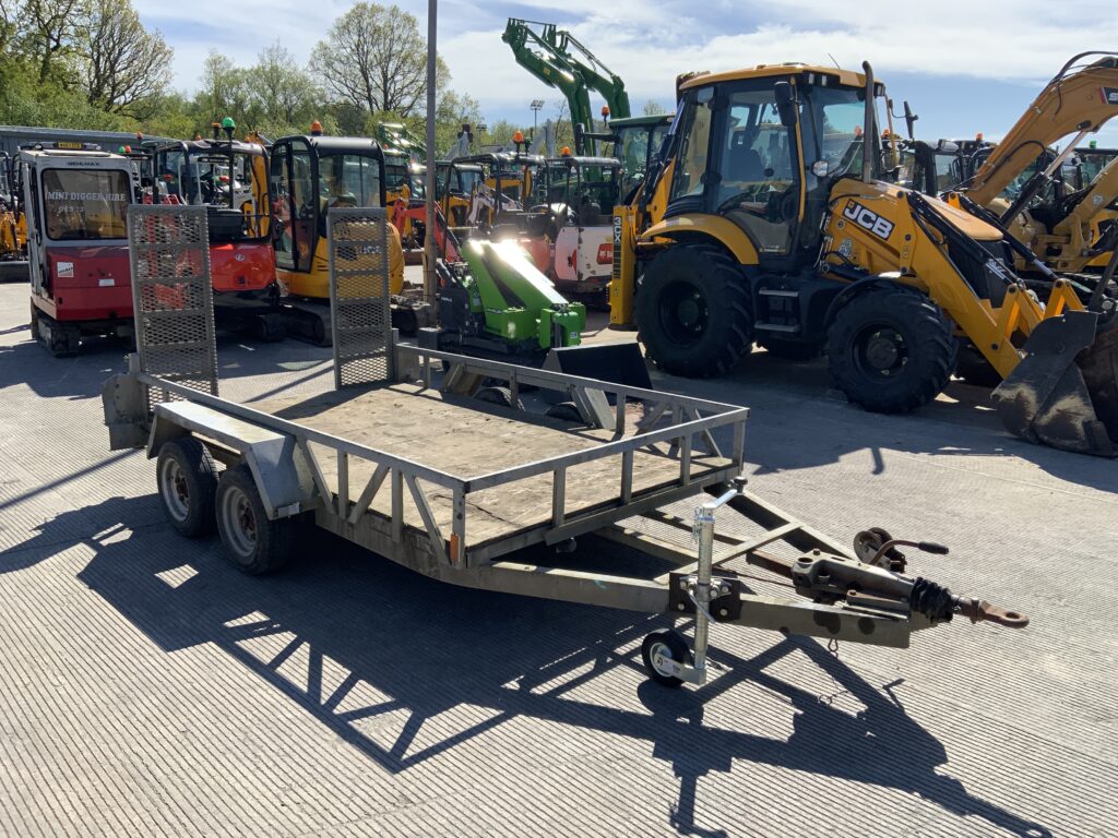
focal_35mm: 29
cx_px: 559
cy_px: 419
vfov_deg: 48.2
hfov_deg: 61.7
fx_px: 937
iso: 16
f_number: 1.8
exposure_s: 1/1534
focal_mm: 3
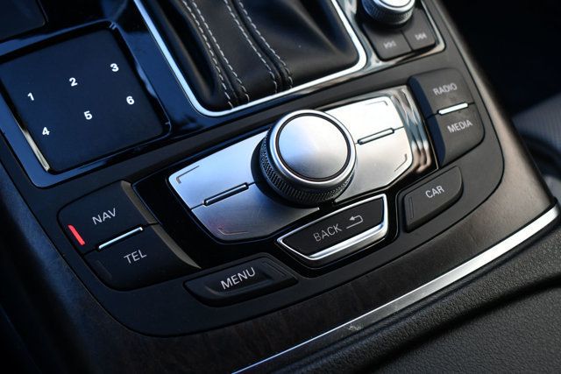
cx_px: 280
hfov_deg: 43.6
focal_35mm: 45
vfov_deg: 29.9
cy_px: 187
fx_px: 701
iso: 360
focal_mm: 30
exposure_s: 1/250
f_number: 5.6
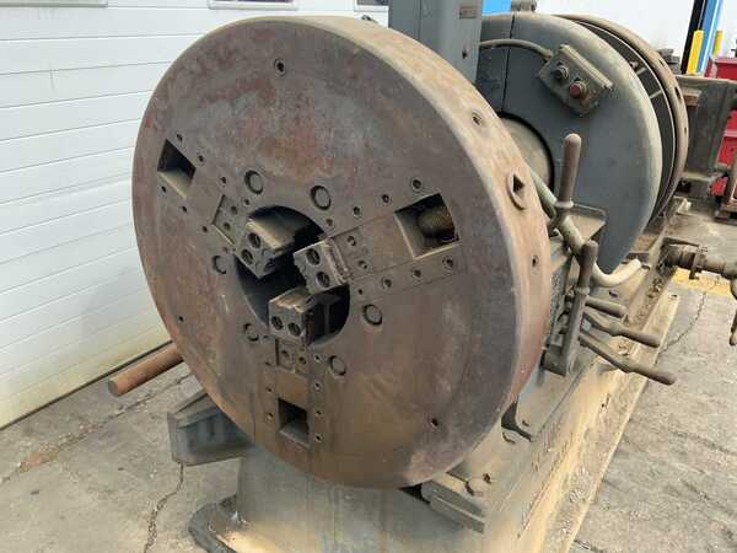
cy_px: 276
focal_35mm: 29
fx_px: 617
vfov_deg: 48.2
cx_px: 368
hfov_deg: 61.7
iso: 16
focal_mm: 3
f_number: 1.8
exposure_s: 1/606
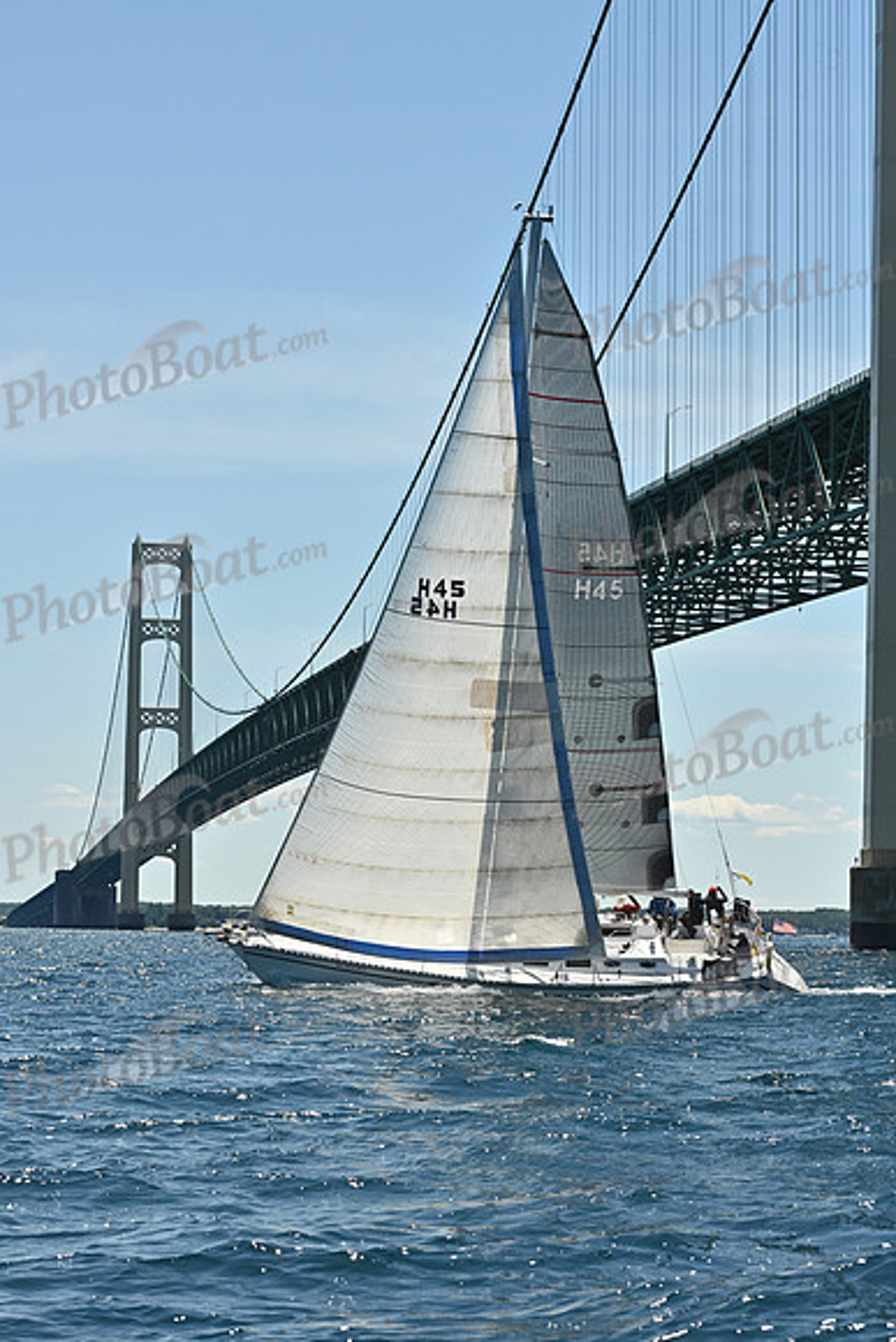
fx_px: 3358
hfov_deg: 15.2
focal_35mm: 90
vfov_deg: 22.6
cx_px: 448
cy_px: 671
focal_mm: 90
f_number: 11
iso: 320
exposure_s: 1/1000
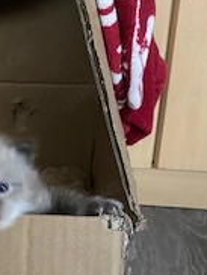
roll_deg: +0.2
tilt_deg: -25.6
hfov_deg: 24.9
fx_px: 453
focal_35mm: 57
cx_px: 20
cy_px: 212
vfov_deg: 33.0
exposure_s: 1/30
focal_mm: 4.25
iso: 800
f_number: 1.8
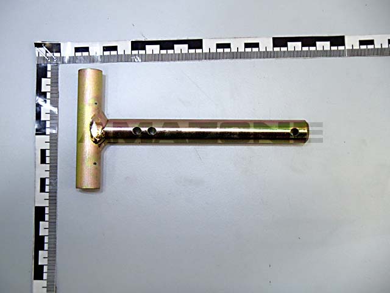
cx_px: 195
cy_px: 146
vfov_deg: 29.7
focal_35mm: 49
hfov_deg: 38.9
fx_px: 552
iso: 400
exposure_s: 1/50
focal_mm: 8.8
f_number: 4.9
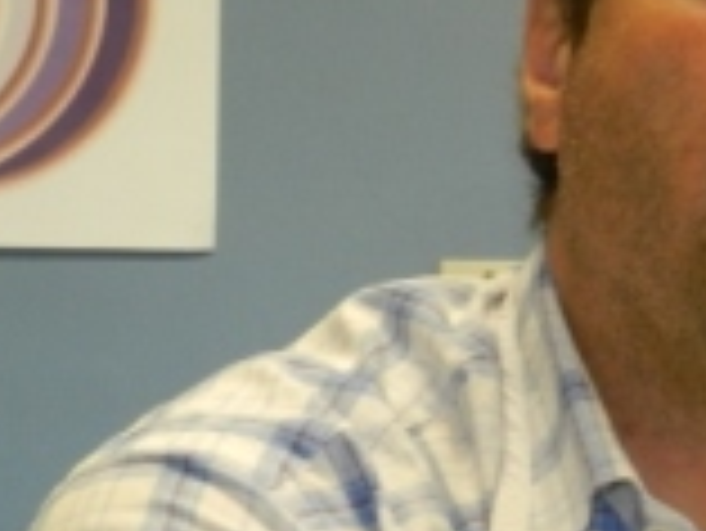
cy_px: 482
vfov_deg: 11.3
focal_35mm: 131
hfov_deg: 14.9
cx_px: 580
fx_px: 2674
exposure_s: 1/15
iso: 400
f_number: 4.2
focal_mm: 8.1
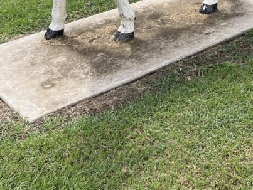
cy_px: -14
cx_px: 217
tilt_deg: -21.0
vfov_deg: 21.3
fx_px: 483
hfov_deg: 28.5
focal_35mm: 66
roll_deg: +1.8
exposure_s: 1/1808
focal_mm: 5.7
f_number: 1.5
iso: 50
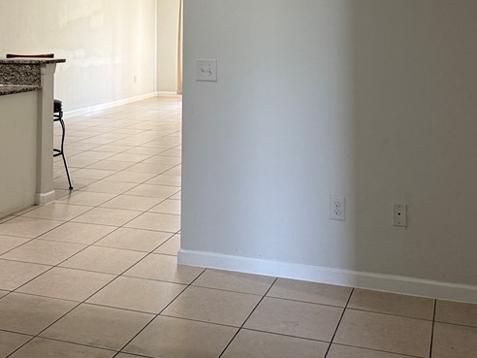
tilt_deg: +0.4
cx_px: 200
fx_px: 689
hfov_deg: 38.1
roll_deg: -0.4
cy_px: 16
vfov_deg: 27.7
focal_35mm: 50
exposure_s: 1/120
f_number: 1.78
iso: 250
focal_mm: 6.76
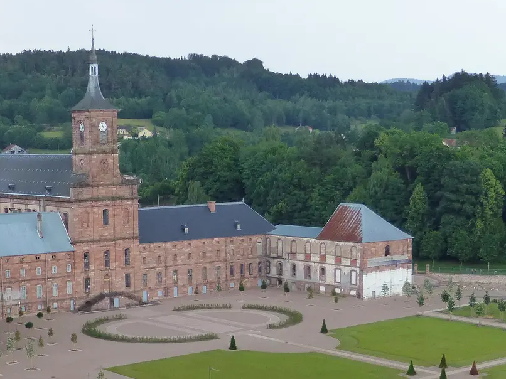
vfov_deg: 26.9
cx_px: 155
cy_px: 233
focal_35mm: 54
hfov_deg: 35.1
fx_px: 789
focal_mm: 6.1
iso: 160
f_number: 3.7
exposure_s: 1/200
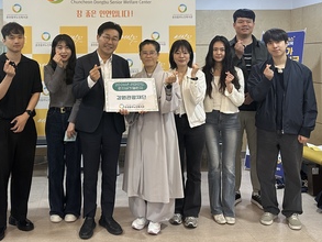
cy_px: 58
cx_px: 119
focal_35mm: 41
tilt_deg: -0.3
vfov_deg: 34.4
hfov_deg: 45.3
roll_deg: -0.1
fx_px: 382
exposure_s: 1/60
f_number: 1.78
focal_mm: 6.86
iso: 160
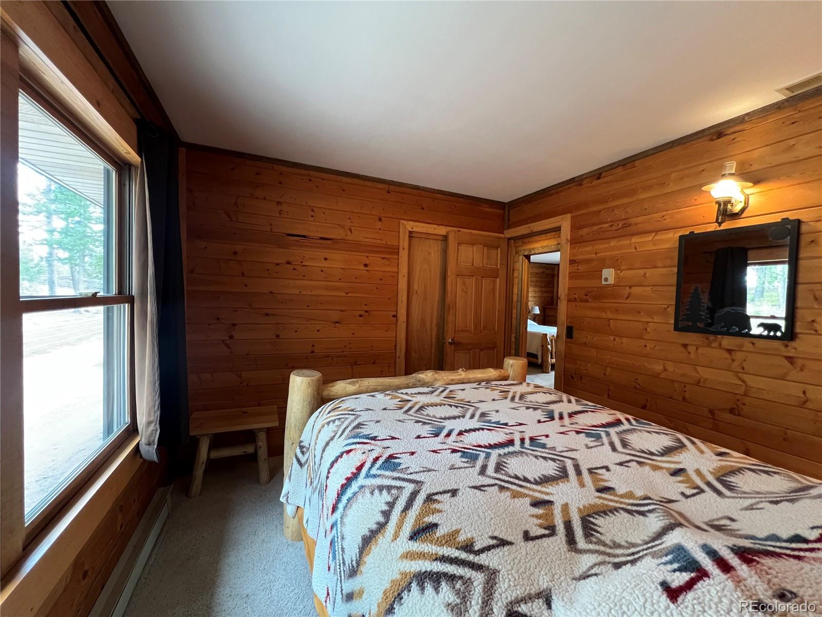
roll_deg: -1.6
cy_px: 308
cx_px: 411
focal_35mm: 13
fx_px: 309
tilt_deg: -1.5
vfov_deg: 89.9
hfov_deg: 106.2
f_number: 1.8
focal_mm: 1.57
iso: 500
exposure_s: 1/60
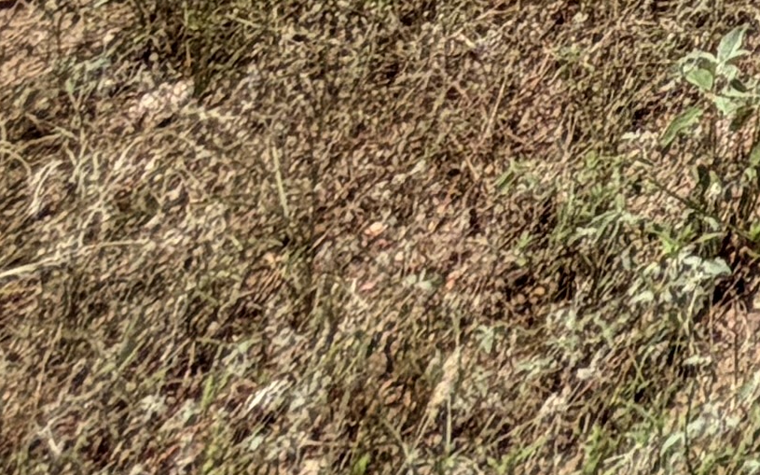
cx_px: 1956
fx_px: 2154
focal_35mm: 104
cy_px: -1495
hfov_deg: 13.2
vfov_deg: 7.7
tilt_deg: -0.8
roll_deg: -0.7
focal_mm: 2.22
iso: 20
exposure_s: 1/1235
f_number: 2.2
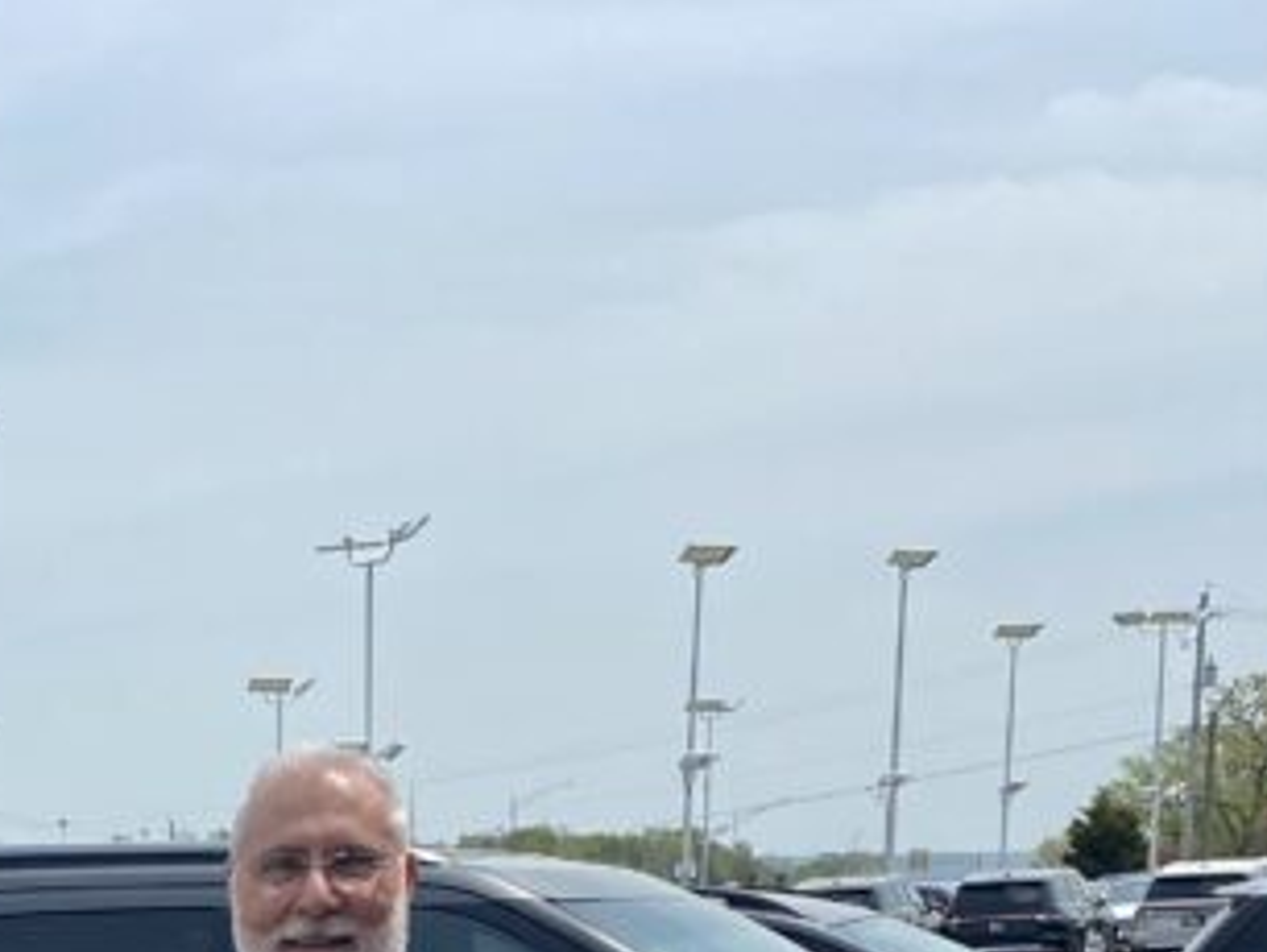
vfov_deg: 15.2
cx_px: -195
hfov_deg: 21.1
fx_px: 3187
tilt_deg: -10.5
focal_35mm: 87
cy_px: 1573
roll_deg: +2.3
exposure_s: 1/3610
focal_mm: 4.25
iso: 32
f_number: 1.8
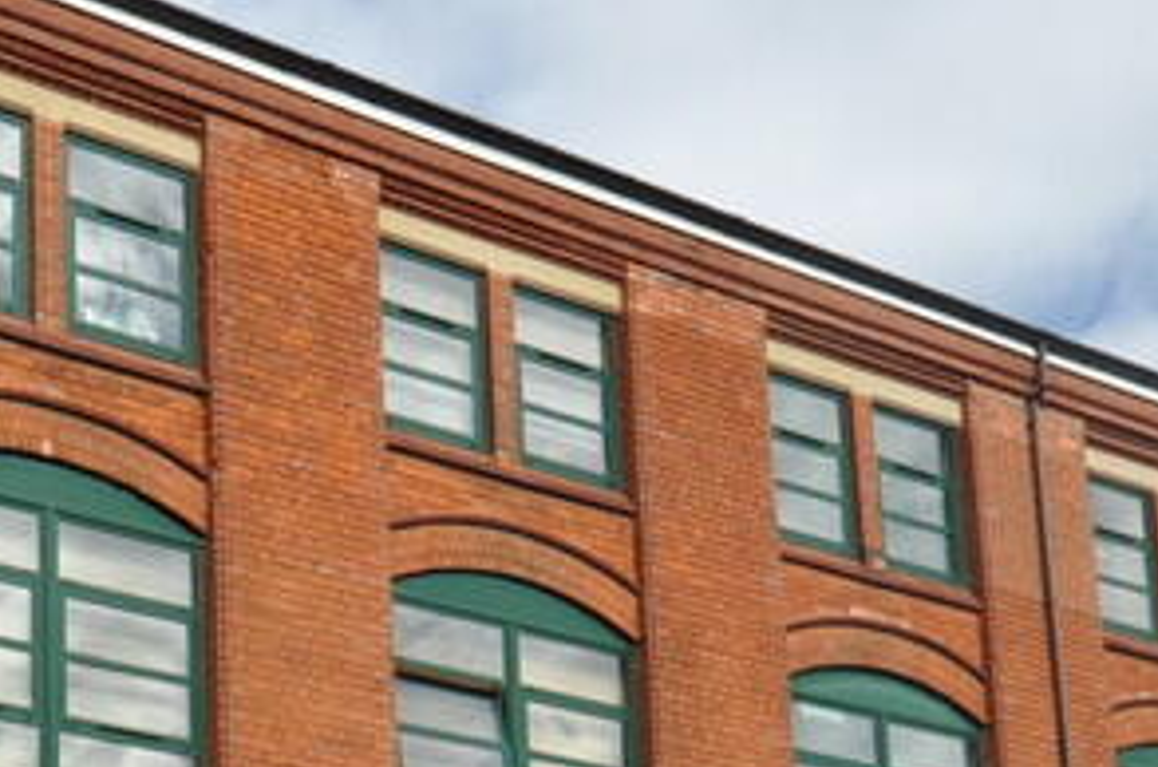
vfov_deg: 18.7
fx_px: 2022
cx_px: 123
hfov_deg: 30.6
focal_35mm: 63
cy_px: 1182
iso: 200
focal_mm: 12
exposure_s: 1/200
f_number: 11
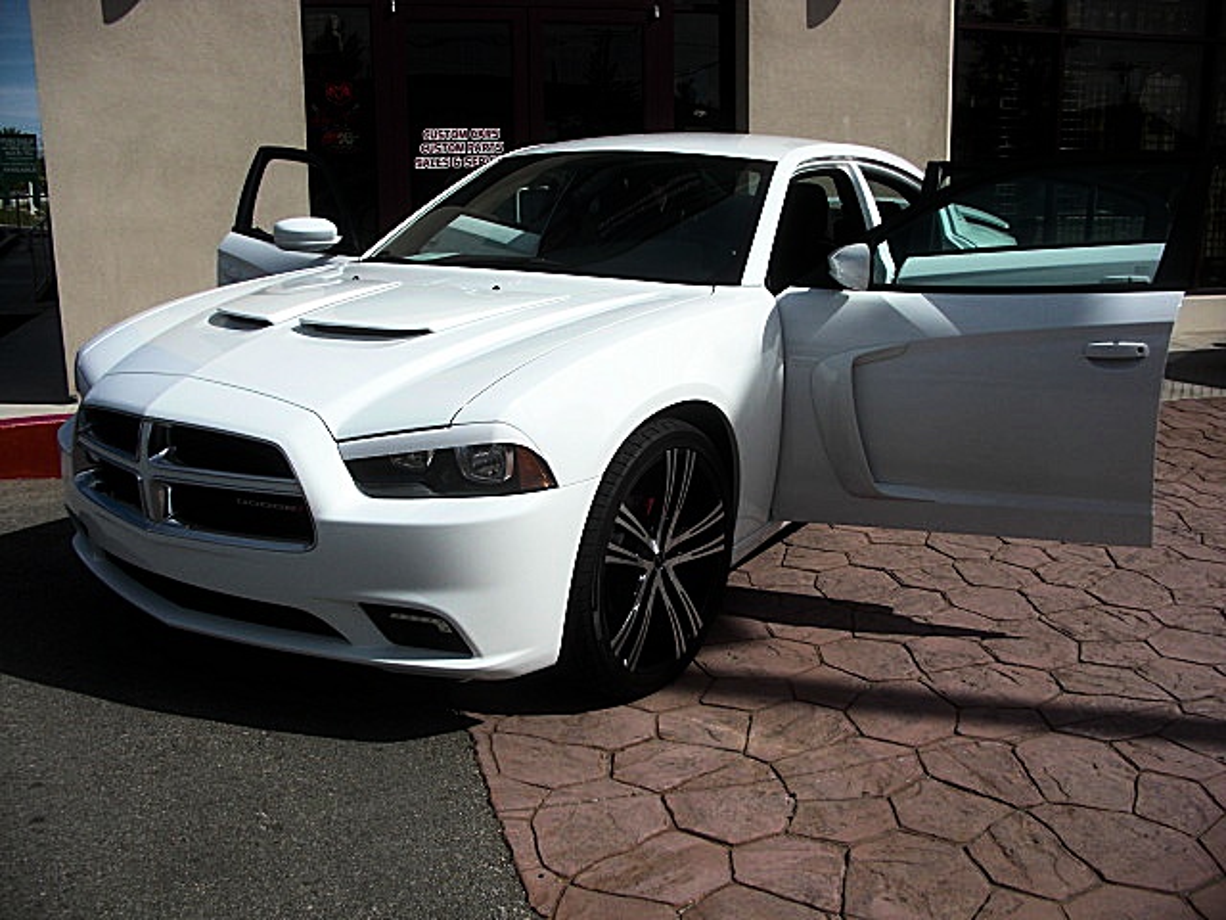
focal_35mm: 36
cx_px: 613
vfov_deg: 39.7
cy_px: 460
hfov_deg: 51.4
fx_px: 1275
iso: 50
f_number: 7.9
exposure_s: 1/250
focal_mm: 6.3
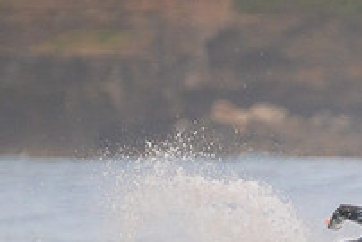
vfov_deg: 0.6
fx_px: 23134
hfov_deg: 0.9
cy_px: 307
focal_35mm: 2299
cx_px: 405
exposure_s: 1/640
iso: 2000
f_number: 11
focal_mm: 800
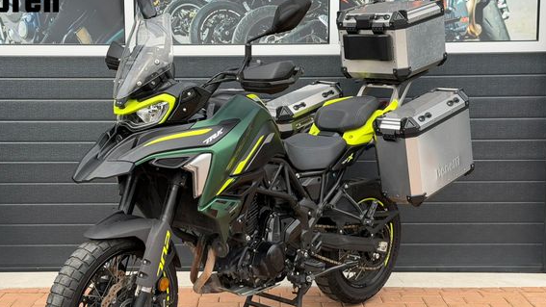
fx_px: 854
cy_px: 179
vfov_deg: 20.4
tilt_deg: -7.1
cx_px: 244
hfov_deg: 35.4
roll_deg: +0.5
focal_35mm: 59
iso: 80
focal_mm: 6.76
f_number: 1.78
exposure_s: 1/606
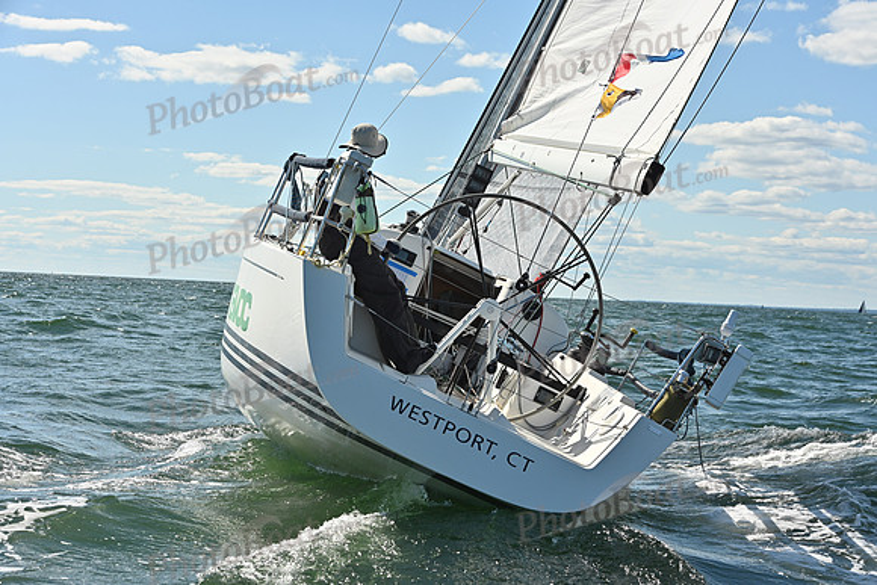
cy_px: 292
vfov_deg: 19.5
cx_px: 438
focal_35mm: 70
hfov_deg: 28.8
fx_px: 1706
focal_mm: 70
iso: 320
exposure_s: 1/1600
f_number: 7.1
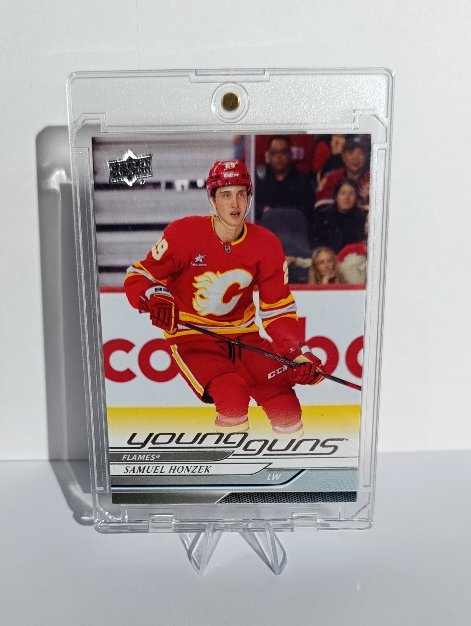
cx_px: 236
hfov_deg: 59.0
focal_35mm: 23
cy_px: 313
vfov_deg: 73.8
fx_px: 416
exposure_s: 1/1189
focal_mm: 6.14
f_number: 1.6
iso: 50
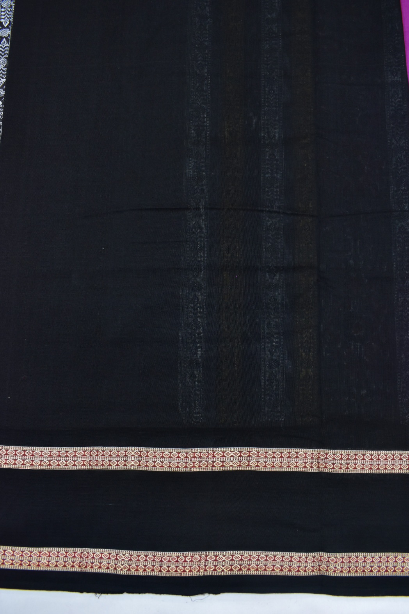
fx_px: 460
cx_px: 204
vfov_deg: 67.4
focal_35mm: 27
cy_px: 307
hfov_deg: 47.9
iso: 800
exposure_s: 1/30
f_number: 5.6
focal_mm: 18
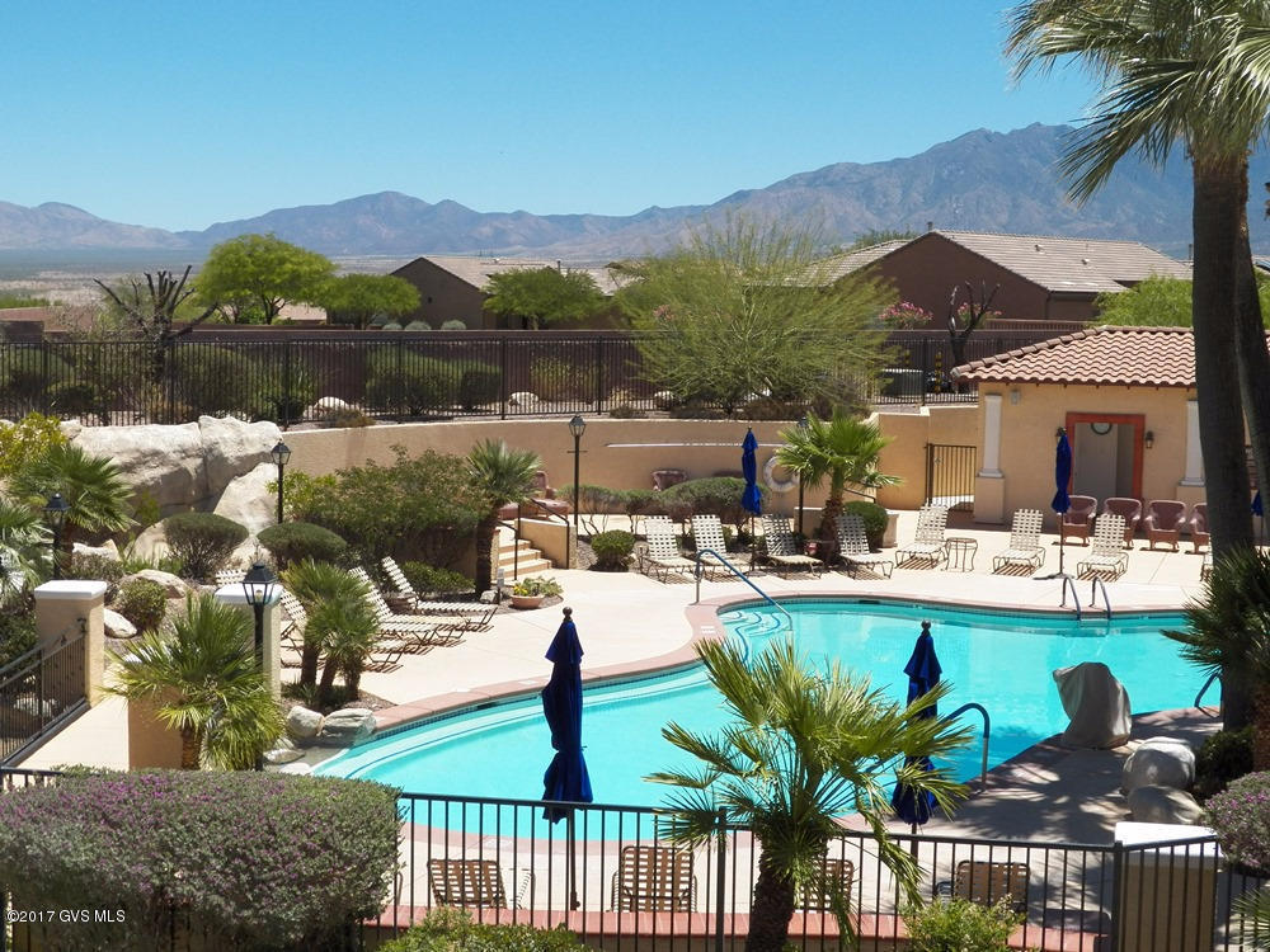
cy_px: 476
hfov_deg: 34.3
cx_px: 635
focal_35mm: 56
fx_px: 2055
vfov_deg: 26.1
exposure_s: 1/1250
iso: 125
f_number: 4.5
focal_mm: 10
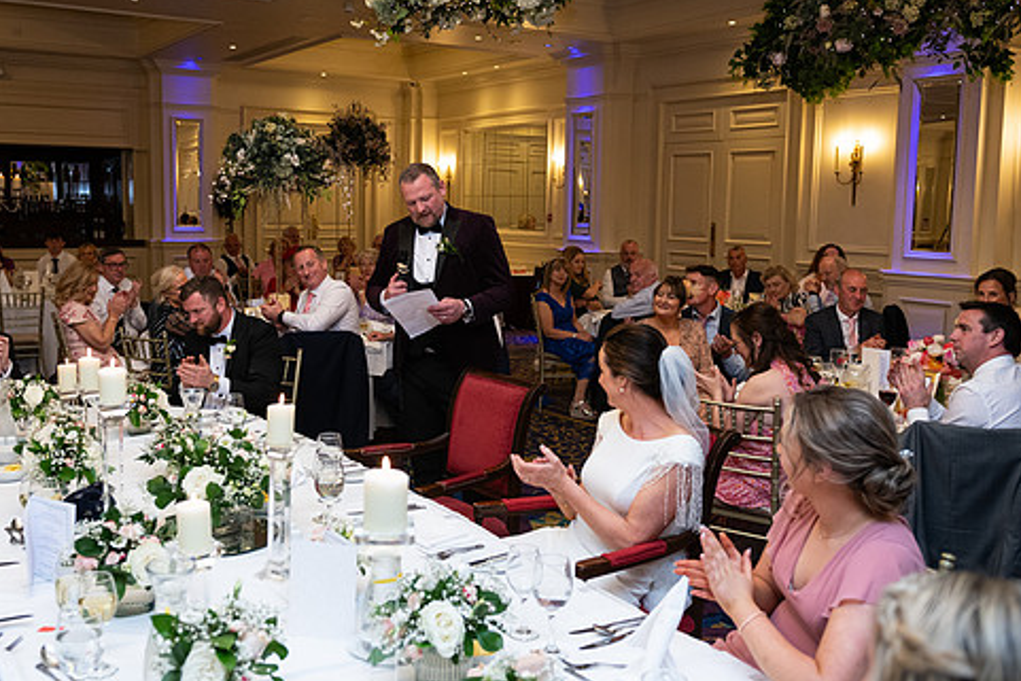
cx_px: 429
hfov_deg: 54.2
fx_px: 993
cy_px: 313
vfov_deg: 37.9
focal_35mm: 35
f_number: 3.5
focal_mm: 29
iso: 800
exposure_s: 1/160
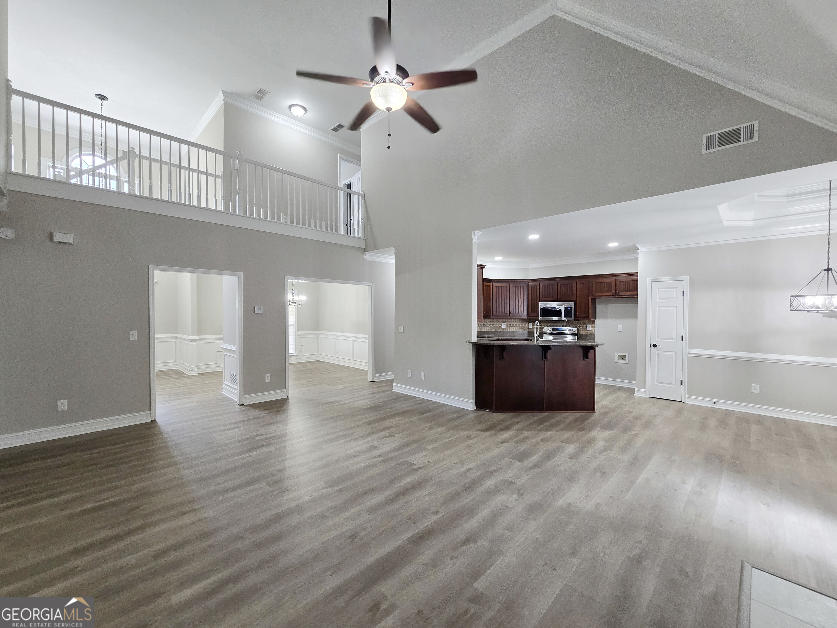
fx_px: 314
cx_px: 418
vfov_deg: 89.9
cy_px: 314
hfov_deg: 106.2
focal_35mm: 13
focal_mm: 2.2
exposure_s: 1/60
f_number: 2.2
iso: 200
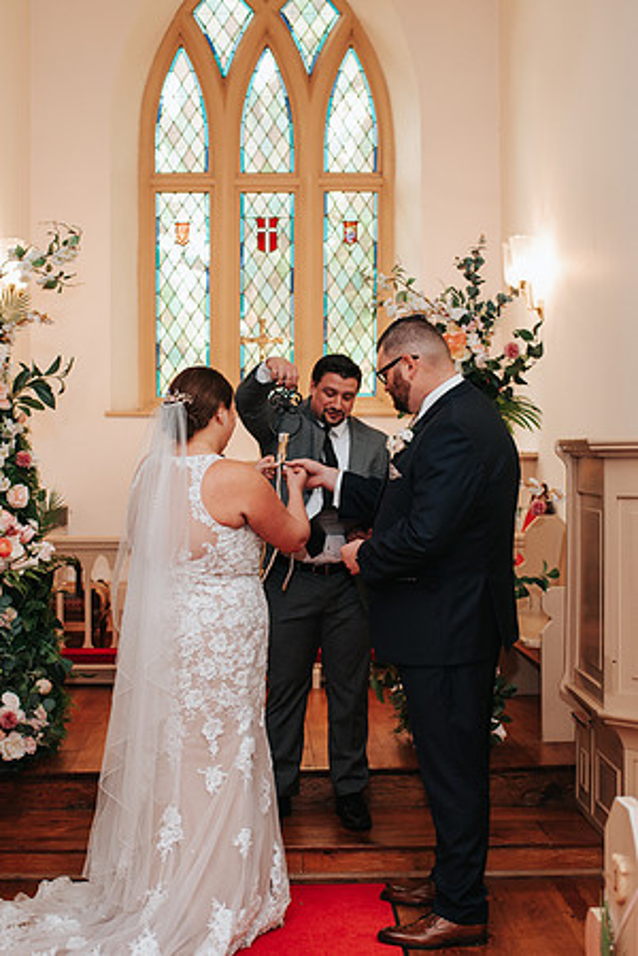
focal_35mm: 54
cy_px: 479
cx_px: 281
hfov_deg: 25.2
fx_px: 1425
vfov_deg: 37.1
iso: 1000
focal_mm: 35
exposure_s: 1/200
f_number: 2.8
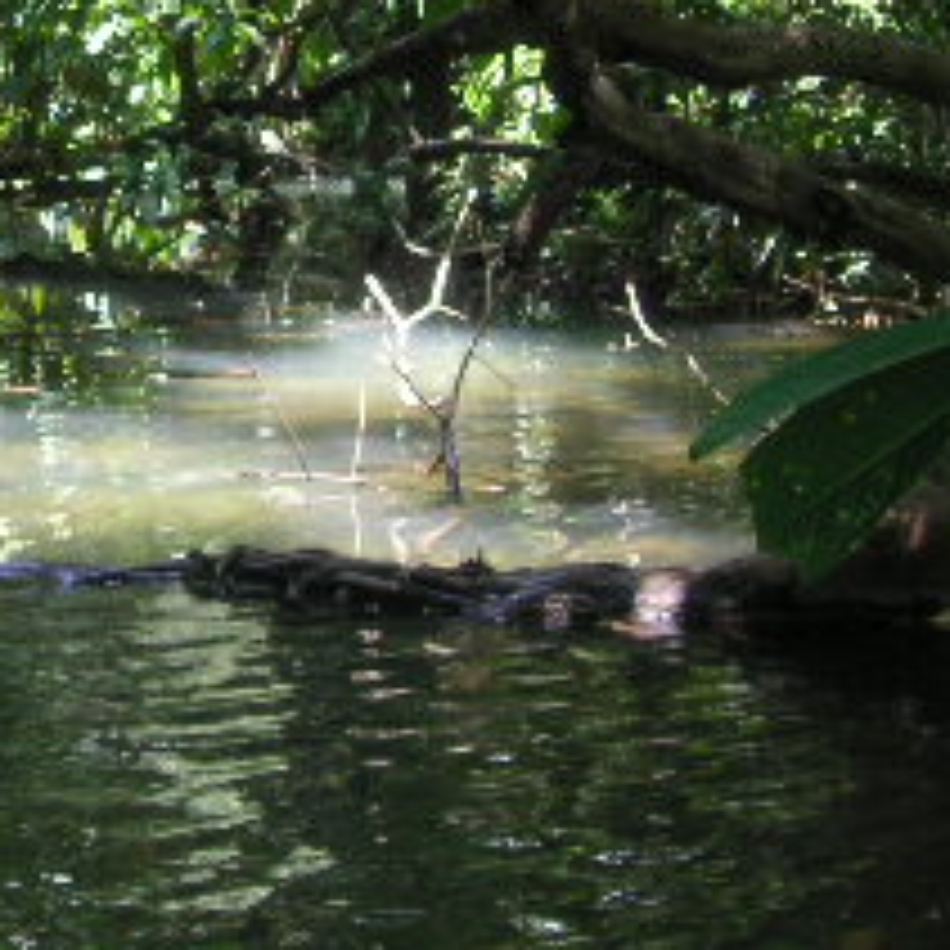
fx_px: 3074
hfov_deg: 17.0
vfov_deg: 17.4
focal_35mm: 99
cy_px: 126
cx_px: -81
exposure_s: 1/45
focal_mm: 6.1
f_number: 2.8
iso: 50
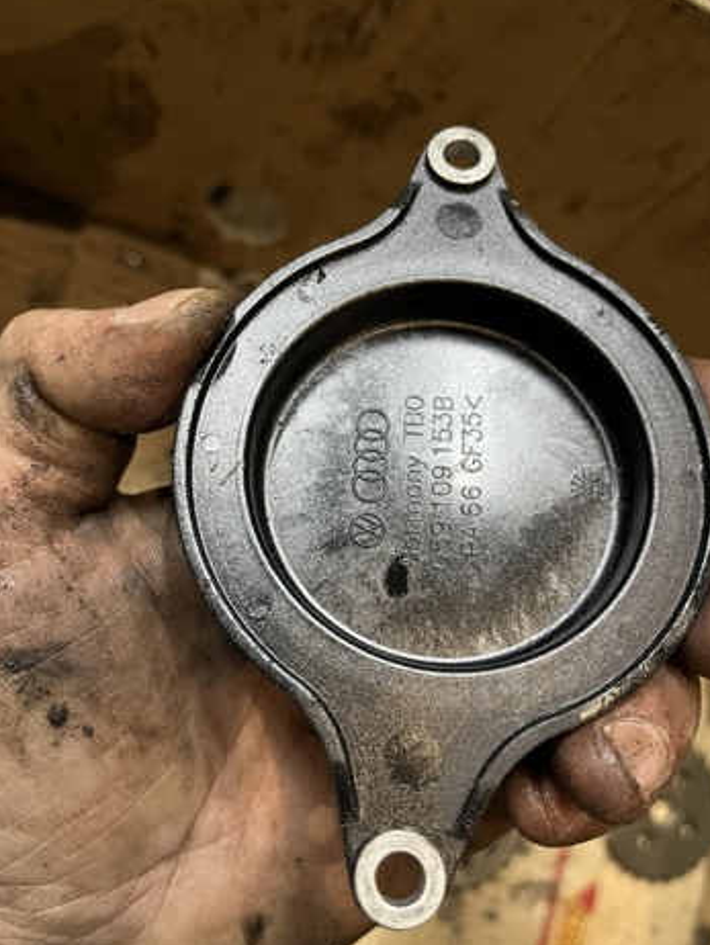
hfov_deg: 51.4
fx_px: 738
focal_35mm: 27
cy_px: 481
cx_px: 366
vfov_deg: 65.3
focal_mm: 5.1
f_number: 1.6
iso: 500
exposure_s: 1/33
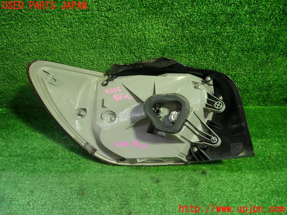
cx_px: 144
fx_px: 207
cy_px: 108
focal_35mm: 25
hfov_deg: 69.4
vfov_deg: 54.9
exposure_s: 1/40
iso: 200
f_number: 2
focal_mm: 4.5
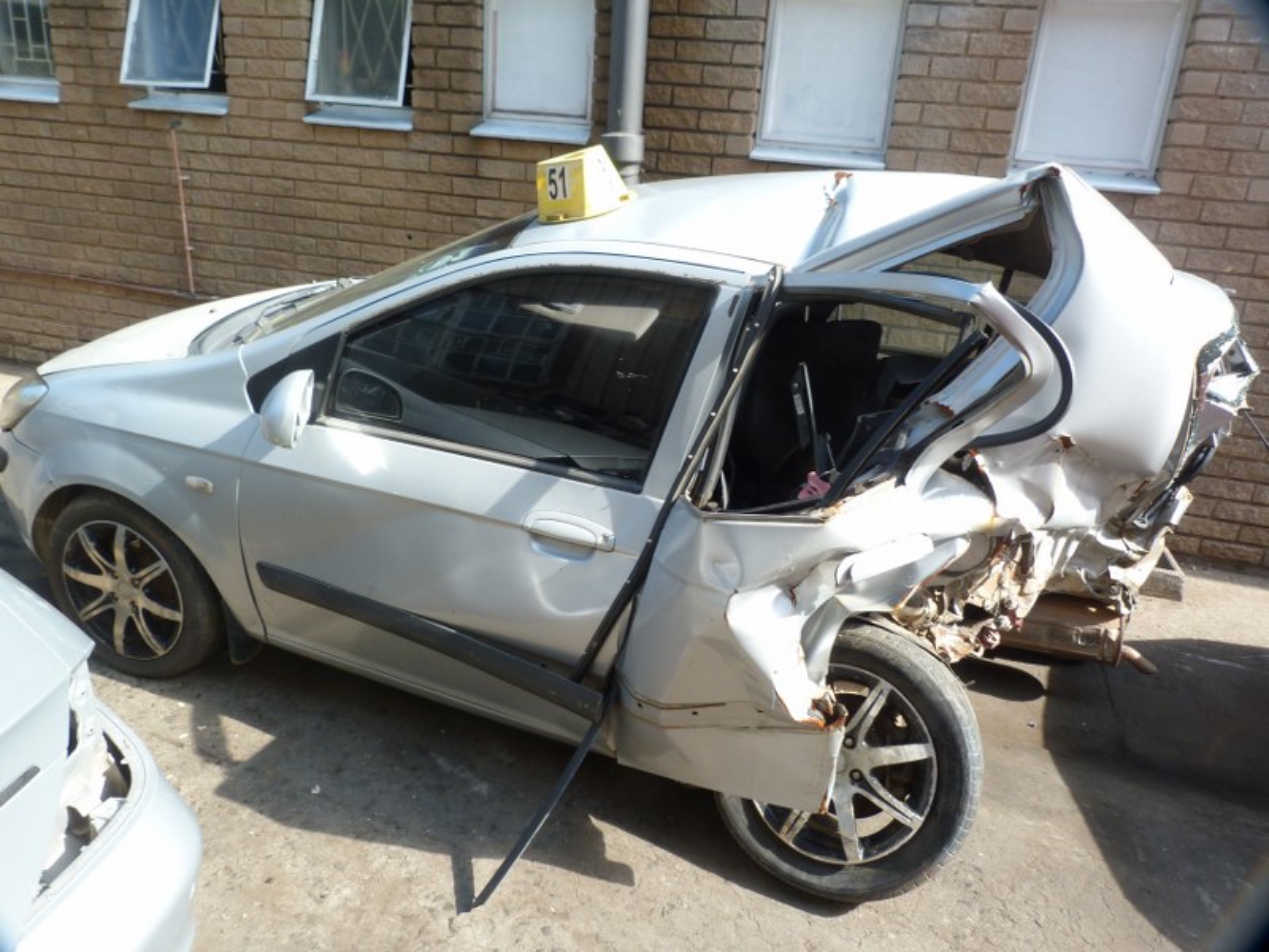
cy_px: 476
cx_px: 634
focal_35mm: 25
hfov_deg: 69.4
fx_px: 916
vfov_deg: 54.9
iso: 80
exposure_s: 1/100
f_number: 4
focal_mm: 4.5
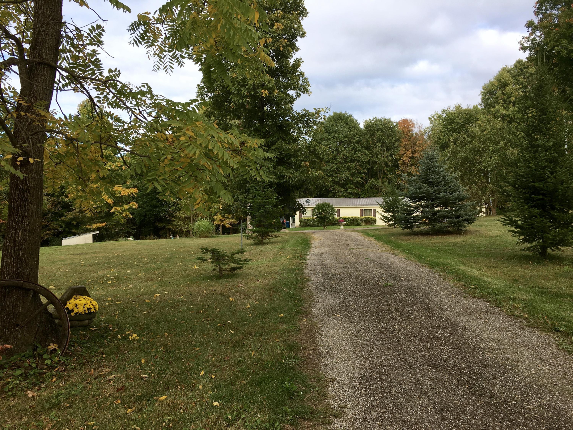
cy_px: 215
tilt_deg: +0.8
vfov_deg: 48.2
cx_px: 286
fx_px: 480
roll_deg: -0.2
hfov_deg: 61.7
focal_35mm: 29
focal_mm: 4.15
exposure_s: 1/349
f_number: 2.2
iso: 25
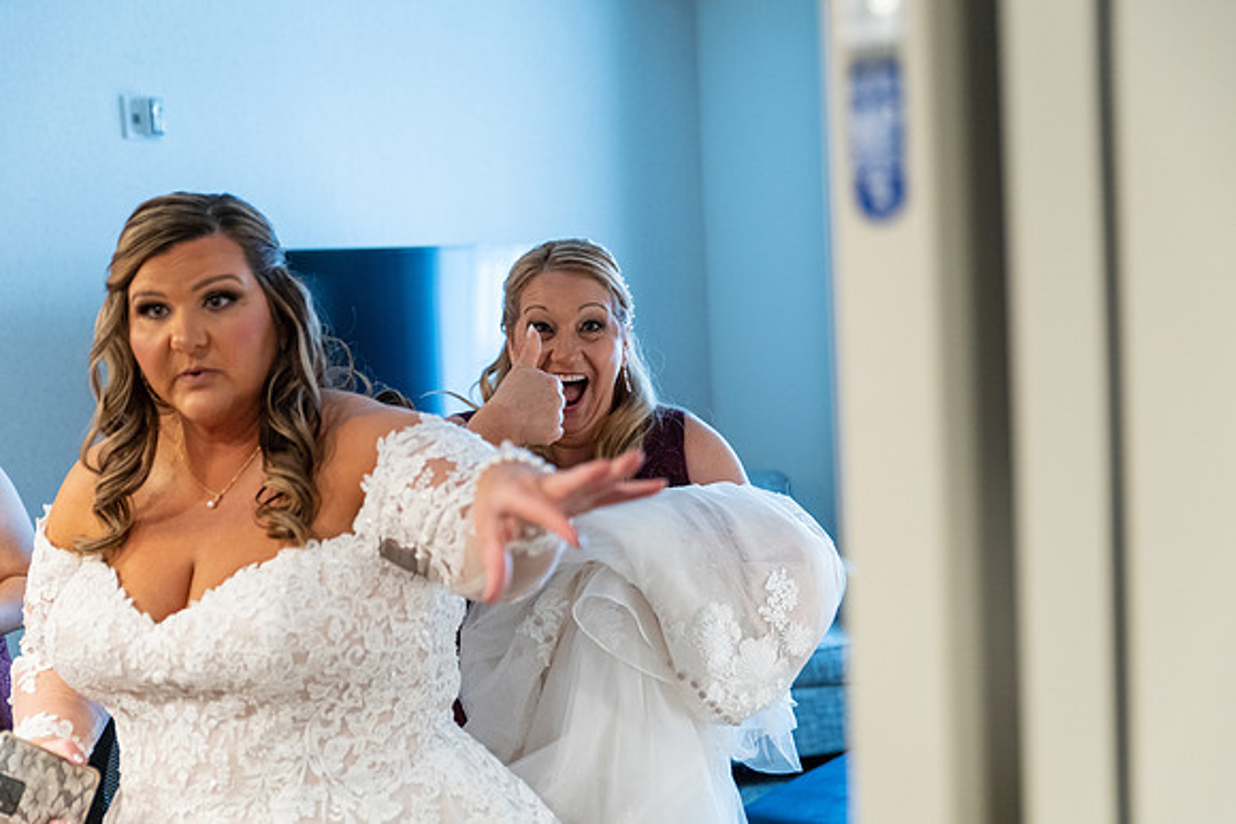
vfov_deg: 28.7
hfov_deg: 41.9
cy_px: 412
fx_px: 1614
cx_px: 618
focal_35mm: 47
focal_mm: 47
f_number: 2.8
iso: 2000
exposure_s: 1/250
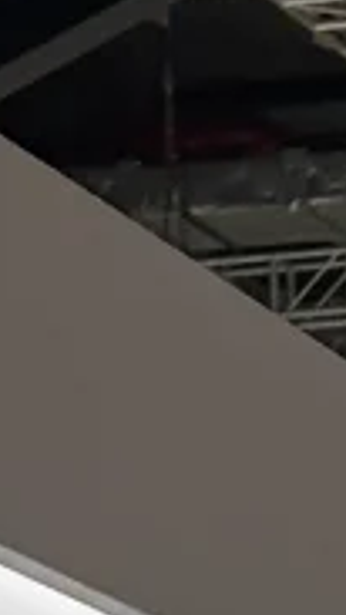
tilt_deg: -2.8
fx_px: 6700
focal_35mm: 411
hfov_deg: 2.9
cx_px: 625
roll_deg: +0.4
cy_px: 2181
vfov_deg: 4.9
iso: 80
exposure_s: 1/106
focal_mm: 6.86
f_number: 1.78
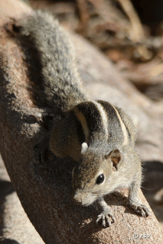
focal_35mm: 570
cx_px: 82
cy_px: 122
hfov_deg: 2.4
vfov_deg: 3.6
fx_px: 3875
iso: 250
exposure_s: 1/640
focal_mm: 380
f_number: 6.3
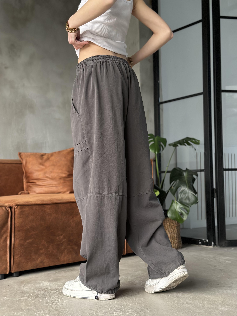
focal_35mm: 48
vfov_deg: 39.7
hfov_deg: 30.3
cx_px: 118
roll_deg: +0.7
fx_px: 438
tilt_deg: +3.4
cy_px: 158
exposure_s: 1/40
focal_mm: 6.86
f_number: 1.78
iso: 400
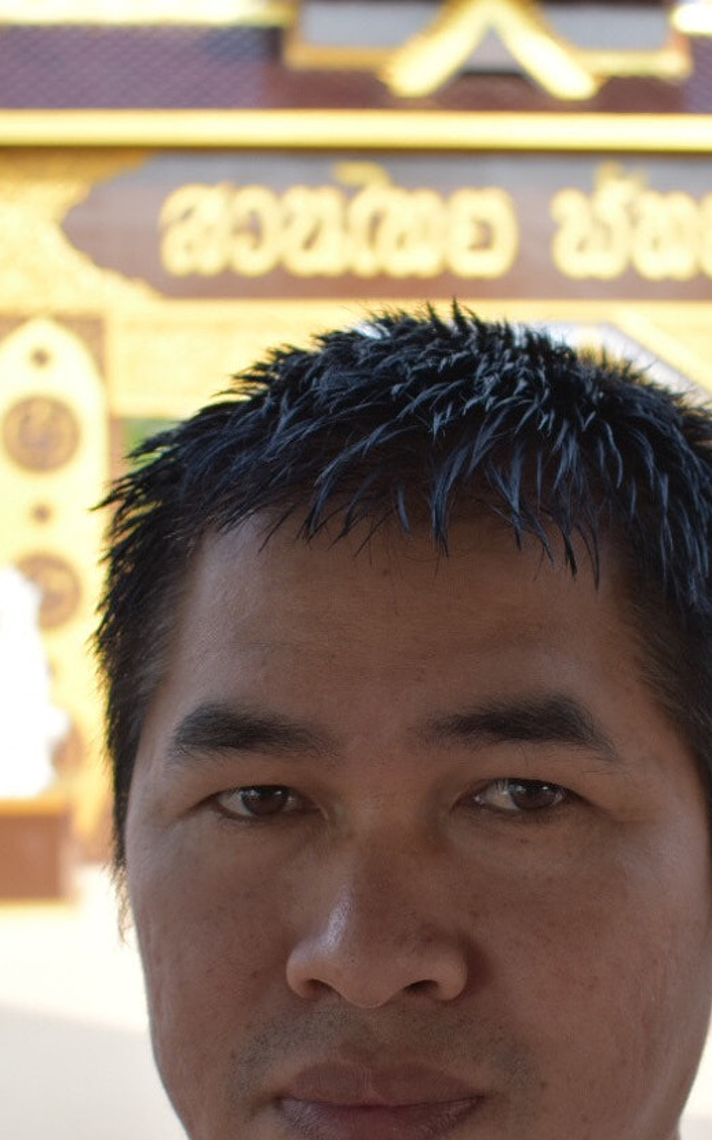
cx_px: 449
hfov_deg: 20.0
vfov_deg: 31.4
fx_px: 2019
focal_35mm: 65
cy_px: 732
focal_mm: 22
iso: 200
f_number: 3.8
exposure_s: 1/500
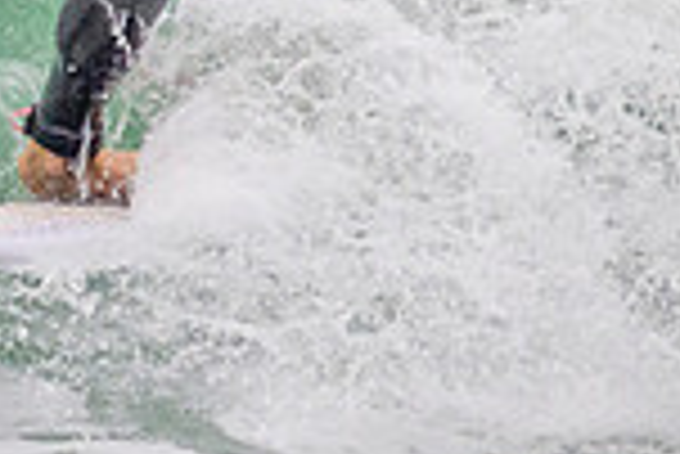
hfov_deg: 0.5
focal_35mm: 3936
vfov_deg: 0.4
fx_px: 74417
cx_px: -555
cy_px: -84
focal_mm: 800
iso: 2200
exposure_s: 1/2000
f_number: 11
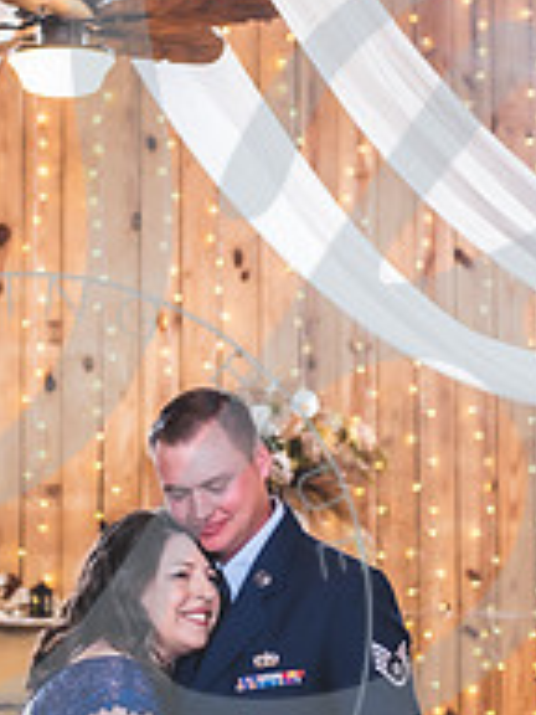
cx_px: 194
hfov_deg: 9.4
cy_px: 335
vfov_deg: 12.5
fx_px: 3262
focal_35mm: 158
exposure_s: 1/125
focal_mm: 70
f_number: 2.8
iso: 640
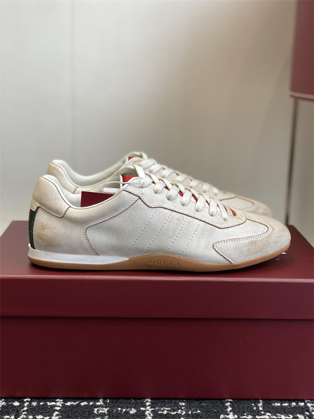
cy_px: 210
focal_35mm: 52
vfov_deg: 36.8
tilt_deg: -12.3
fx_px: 629
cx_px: 157
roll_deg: -1.6
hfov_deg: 28.0
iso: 64
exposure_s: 1/122
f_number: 2
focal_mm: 6
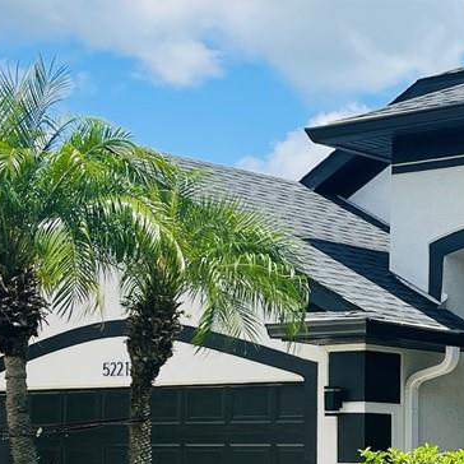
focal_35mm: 97
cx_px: 621
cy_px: 478
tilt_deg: -1.4
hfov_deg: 16.8
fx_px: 1471
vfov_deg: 17.5
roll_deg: -0.9
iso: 32
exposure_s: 1/3165
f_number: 1.6
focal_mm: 5.1
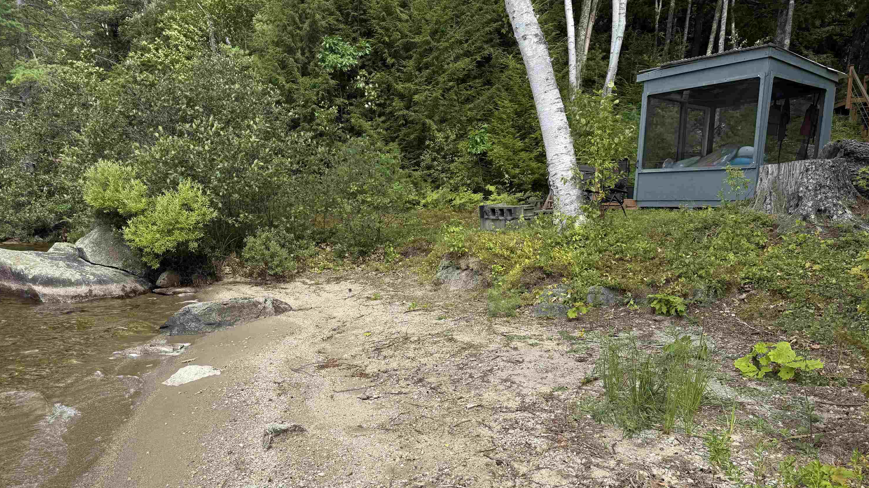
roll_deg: -1.2
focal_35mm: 27
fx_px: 622
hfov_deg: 69.8
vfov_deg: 42.6
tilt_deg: -8.4
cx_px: 422
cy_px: 303
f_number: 1.78
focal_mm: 6.76
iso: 80
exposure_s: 1/2299
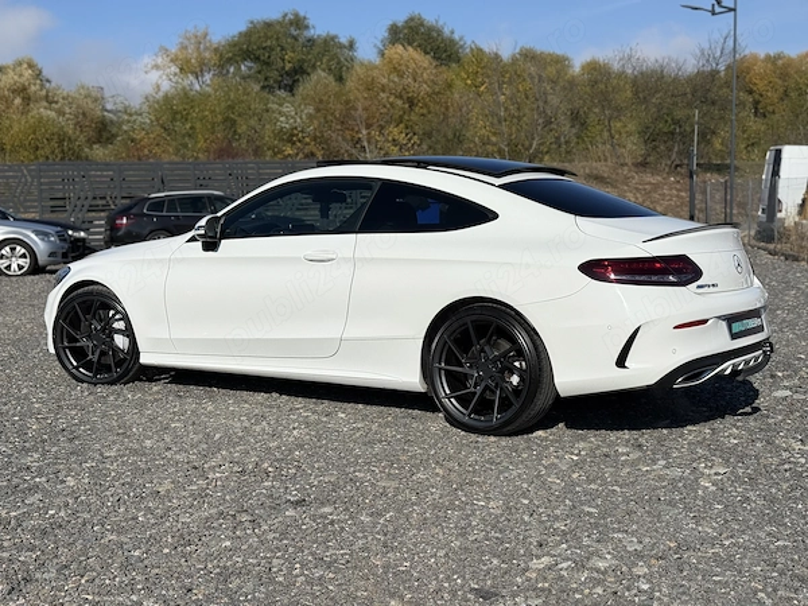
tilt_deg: -5.4
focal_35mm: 48
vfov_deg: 30.3
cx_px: 404
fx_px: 1120
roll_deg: +1.9
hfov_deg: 39.7
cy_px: 303
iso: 50
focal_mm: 6.76
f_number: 1.78
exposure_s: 1/11364
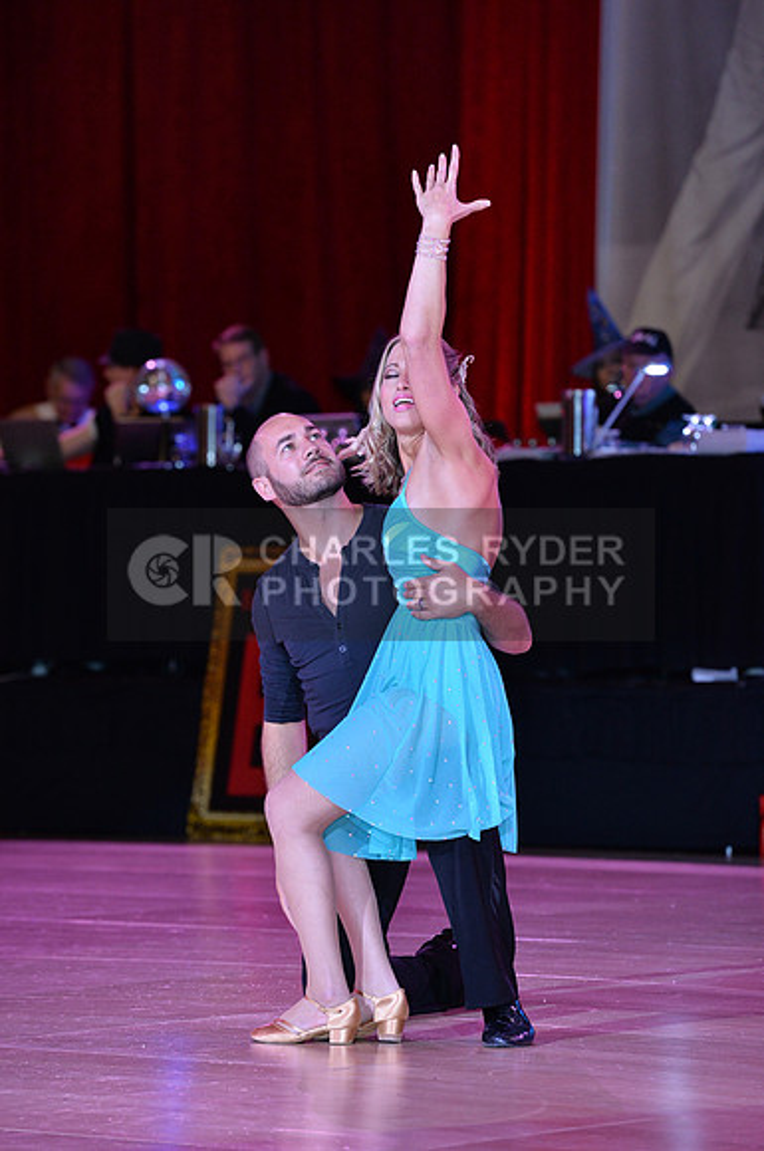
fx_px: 5906
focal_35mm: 185
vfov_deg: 11.1
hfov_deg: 7.4
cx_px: 382
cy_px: 576
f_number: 5
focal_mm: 185
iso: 2000
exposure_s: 1/250
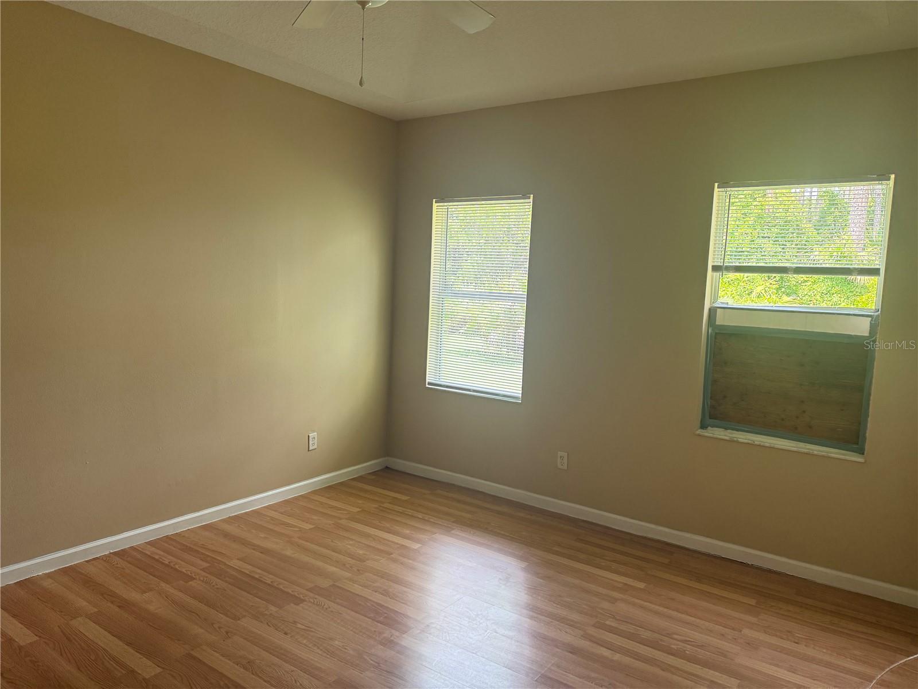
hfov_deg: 71.6
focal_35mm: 24
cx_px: 459
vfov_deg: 56.8
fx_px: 636
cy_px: 344
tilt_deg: -5.4
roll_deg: -2.8
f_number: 1.78
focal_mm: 6.76
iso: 160
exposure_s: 1/176
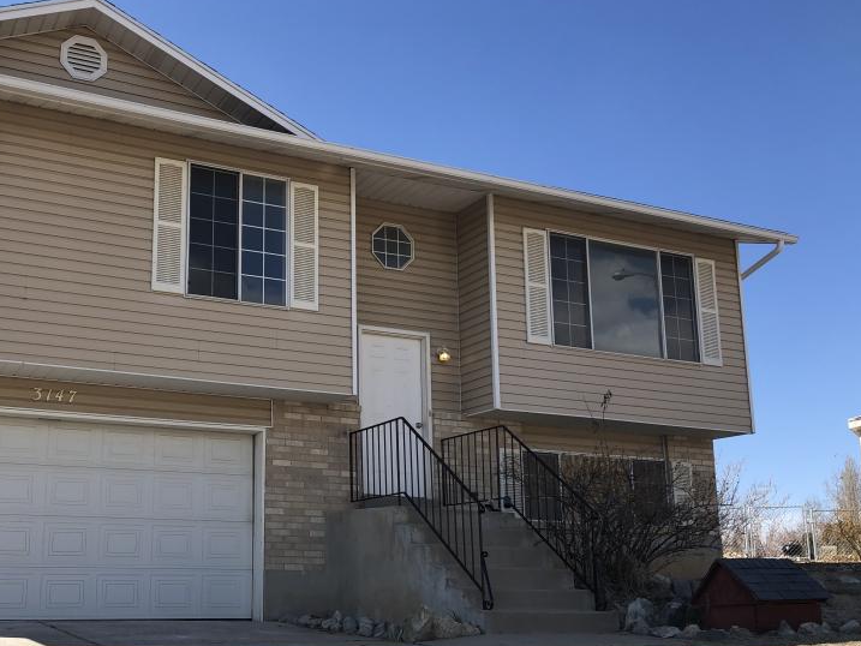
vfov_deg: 35.8
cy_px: 407
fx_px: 995
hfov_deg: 45.9
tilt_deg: +9.6
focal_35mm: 40
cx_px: 269
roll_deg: -0.1
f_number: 1.8
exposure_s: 1/1548
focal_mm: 3.99
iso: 20
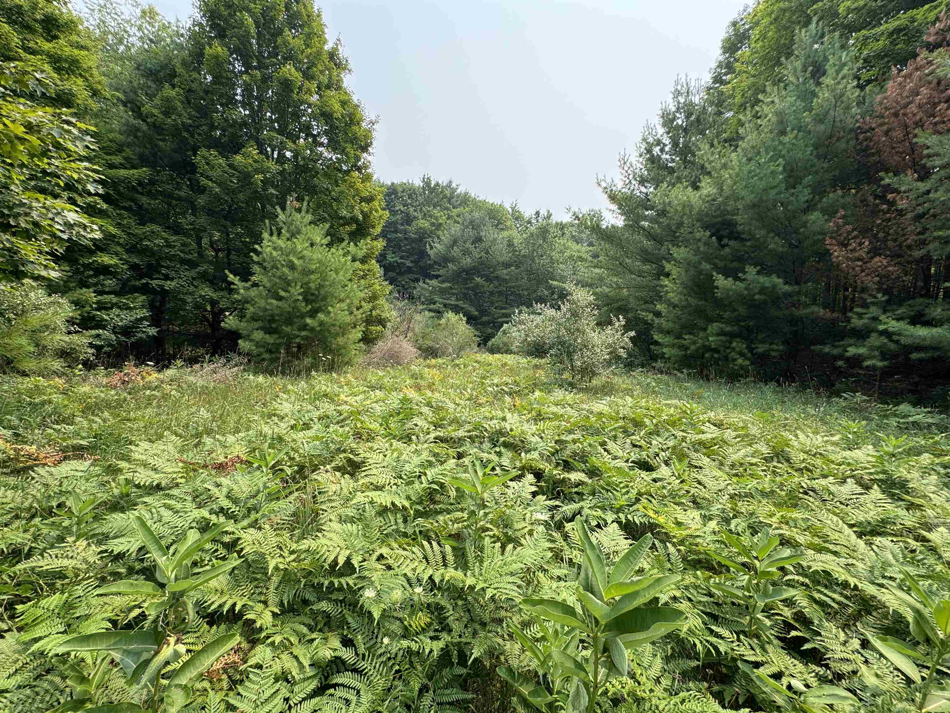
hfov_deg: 102.1
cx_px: 475
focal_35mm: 14
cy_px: 356
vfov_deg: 85.7
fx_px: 384
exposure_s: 1/467
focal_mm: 2.22
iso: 40
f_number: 2.2
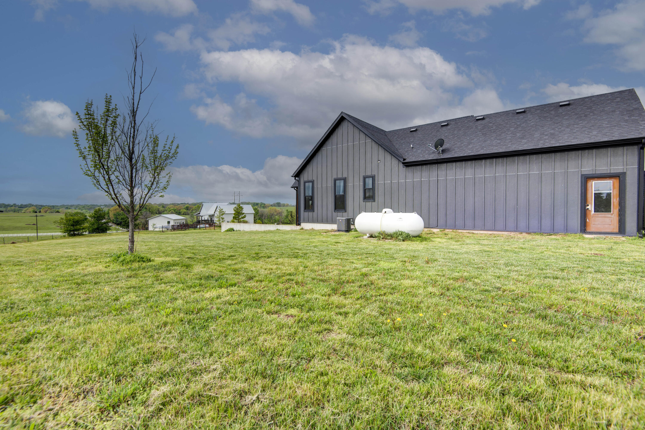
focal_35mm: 16
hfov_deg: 96.7
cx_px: 322
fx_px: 287
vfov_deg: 73.8
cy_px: 215
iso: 100
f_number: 6.3
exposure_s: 1/640
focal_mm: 16
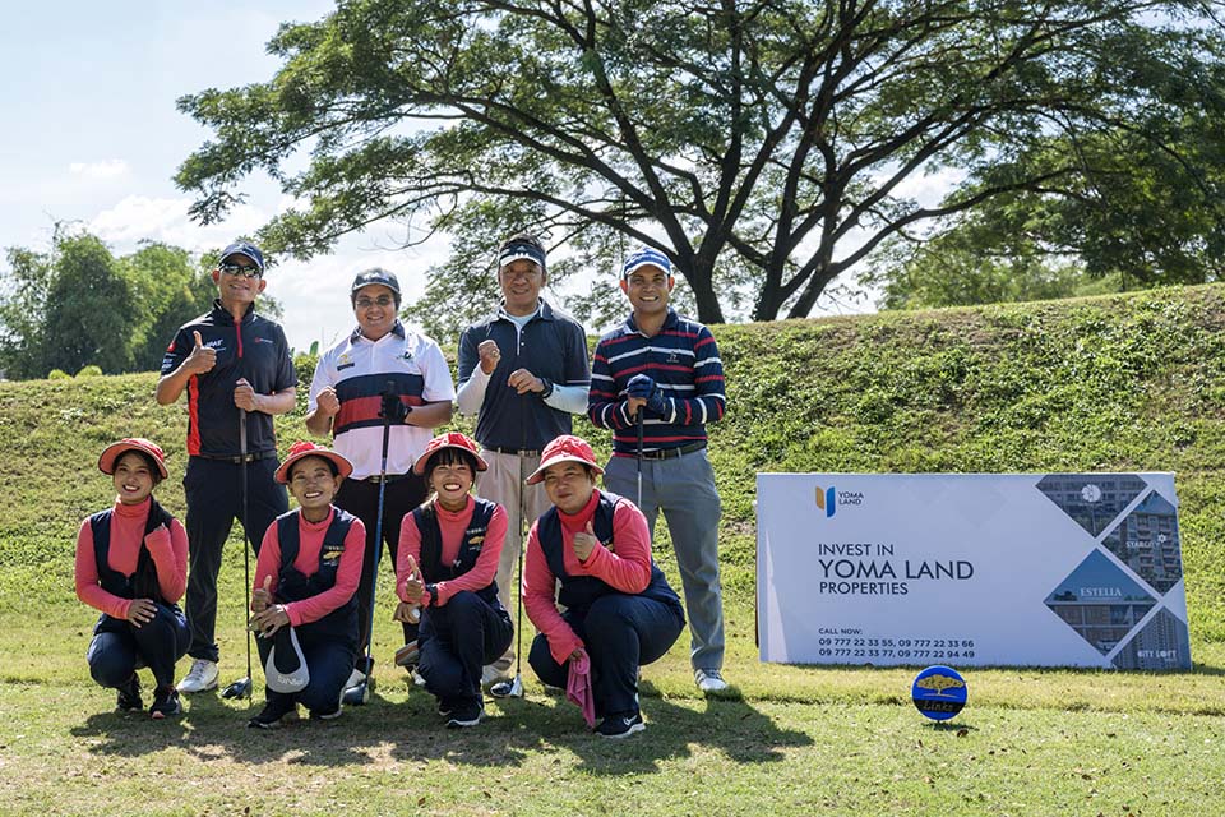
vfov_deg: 26.5
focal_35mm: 51
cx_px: 612
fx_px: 1735
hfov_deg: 38.9
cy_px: 408
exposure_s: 1/640
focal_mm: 51
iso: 280
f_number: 7.1
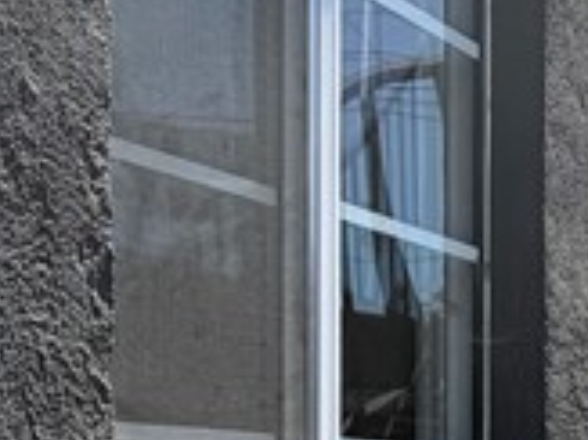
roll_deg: -0.4
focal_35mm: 88
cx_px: 758
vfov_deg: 16.0
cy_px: 552
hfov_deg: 20.4
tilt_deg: -2.0
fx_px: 1494
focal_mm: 2.22
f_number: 2.2
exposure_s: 1/770
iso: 40
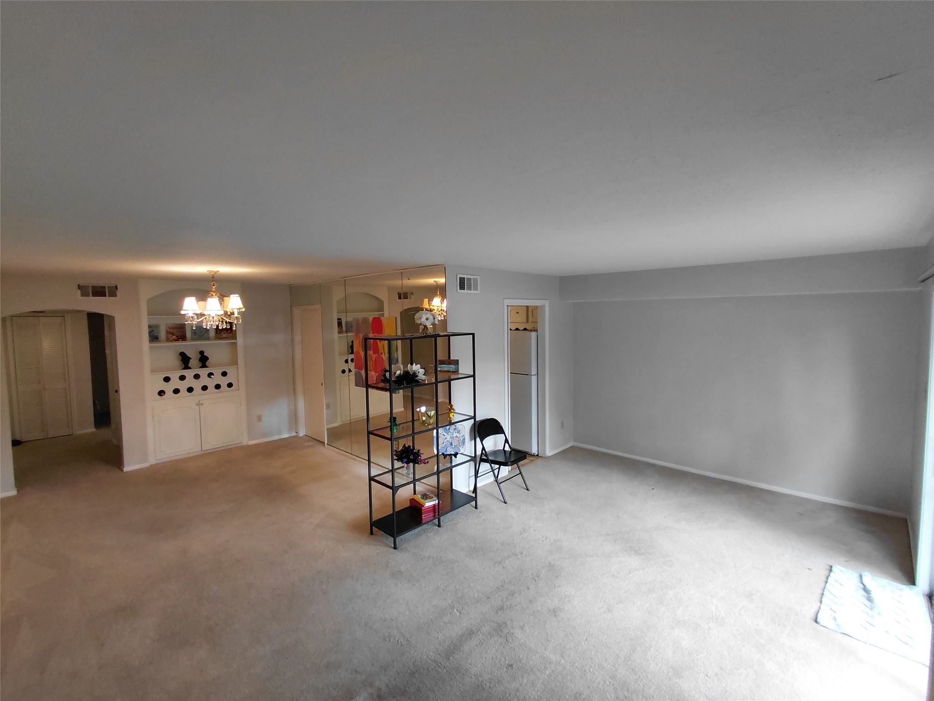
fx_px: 432
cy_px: 350
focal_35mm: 16
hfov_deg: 94.5
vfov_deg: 78.1
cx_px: 467
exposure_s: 1/60
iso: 200
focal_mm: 1.64
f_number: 2.2
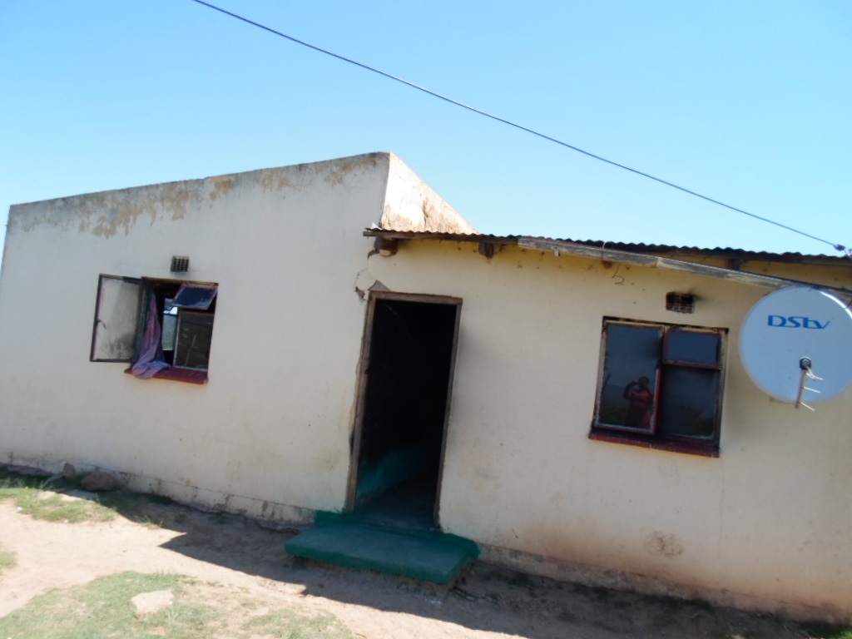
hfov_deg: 69.4
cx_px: 426
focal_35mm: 25
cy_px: 320
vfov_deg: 54.9
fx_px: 615
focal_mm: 4.5
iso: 80
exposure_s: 1/750
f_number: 2.5
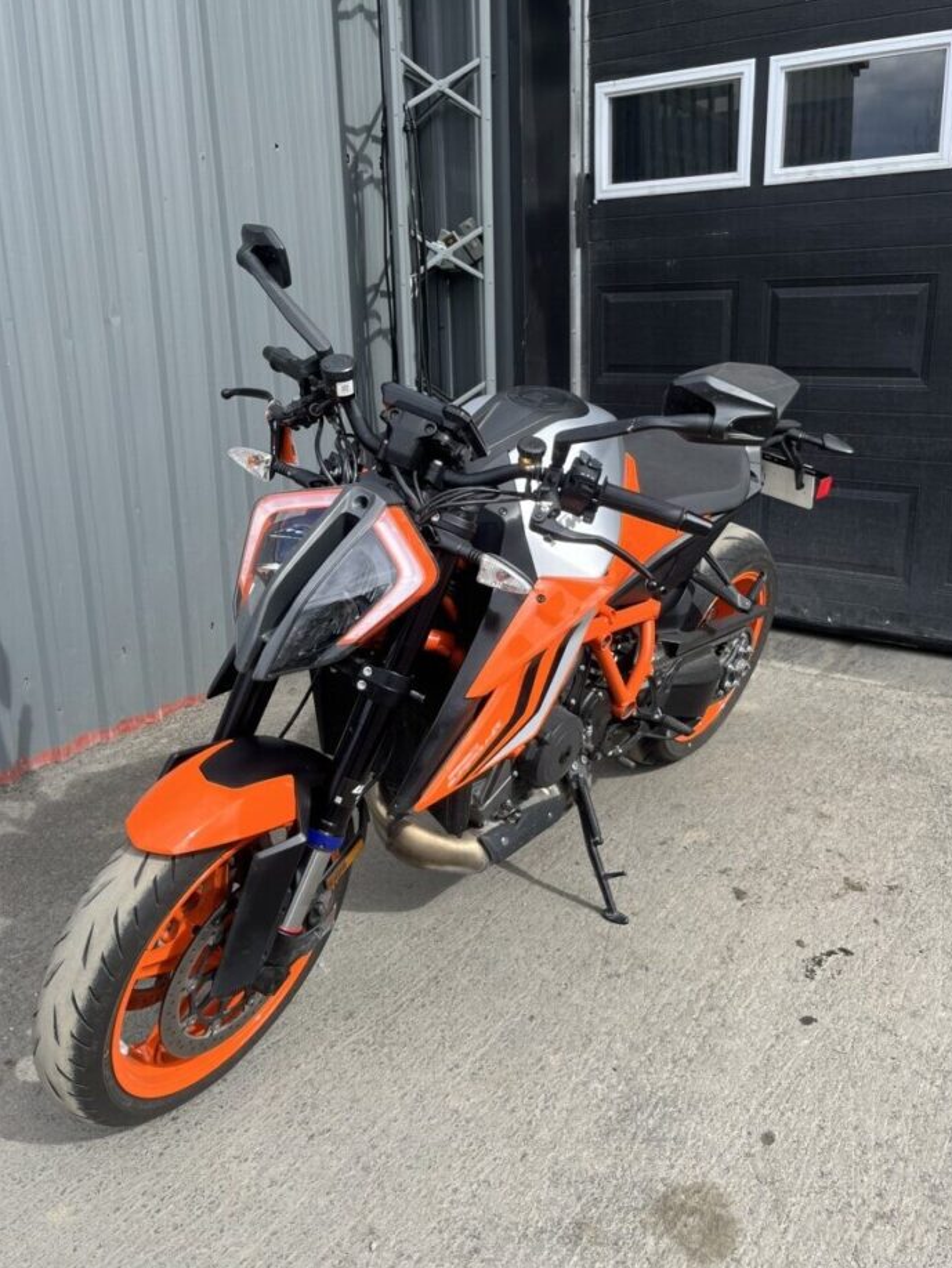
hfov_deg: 48.2
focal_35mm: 29
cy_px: 627
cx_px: 485
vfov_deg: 61.6
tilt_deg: -17.9
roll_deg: +2.6
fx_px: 1063
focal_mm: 5.1
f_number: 1.6
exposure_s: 1/1117
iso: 50
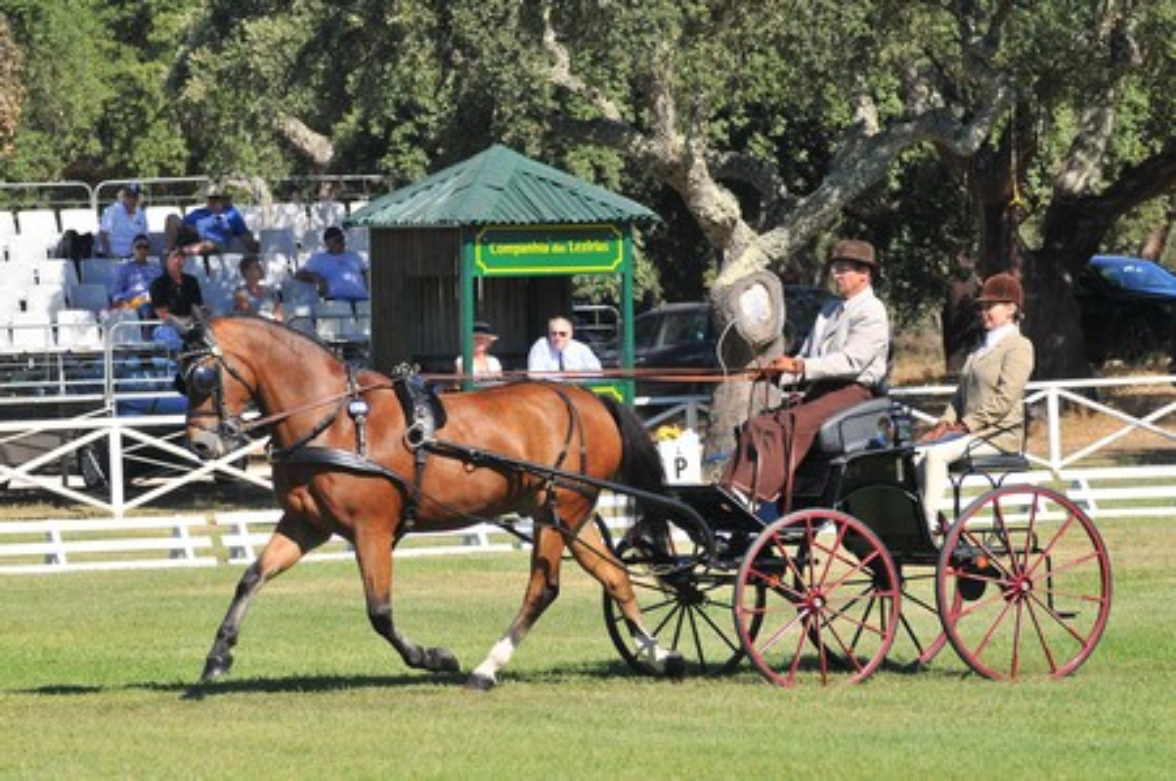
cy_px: 390
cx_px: 588
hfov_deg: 9.2
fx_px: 7342
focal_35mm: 225
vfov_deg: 6.1
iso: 250
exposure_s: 1/800
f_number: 5
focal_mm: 150
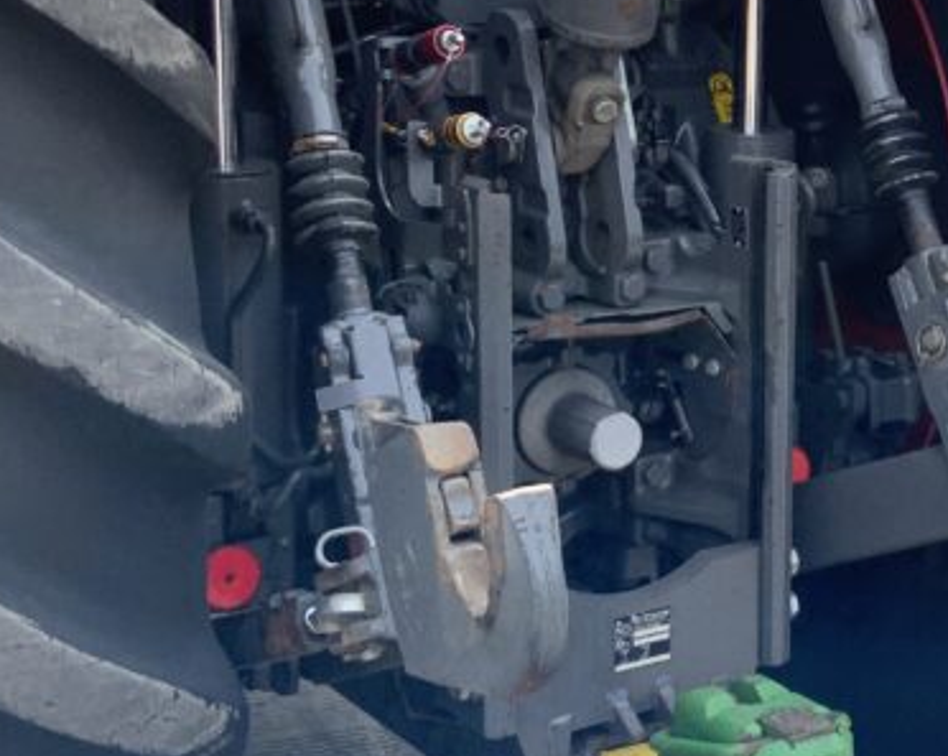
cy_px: 285
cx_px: 956
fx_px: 2187
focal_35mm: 78
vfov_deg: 19.6
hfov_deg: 23.4
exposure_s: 1/529
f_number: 1.8
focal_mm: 3
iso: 16
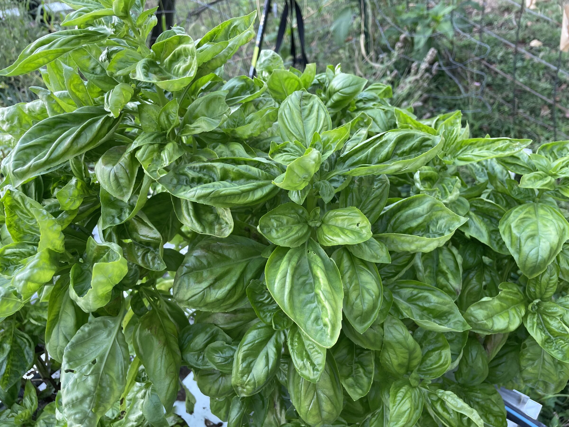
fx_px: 427
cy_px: 214
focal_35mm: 26
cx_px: 284
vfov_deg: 53.1
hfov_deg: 67.3
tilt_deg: -39.5
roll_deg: +10.6
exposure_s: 1/121
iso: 125
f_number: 1.6
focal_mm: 4.2
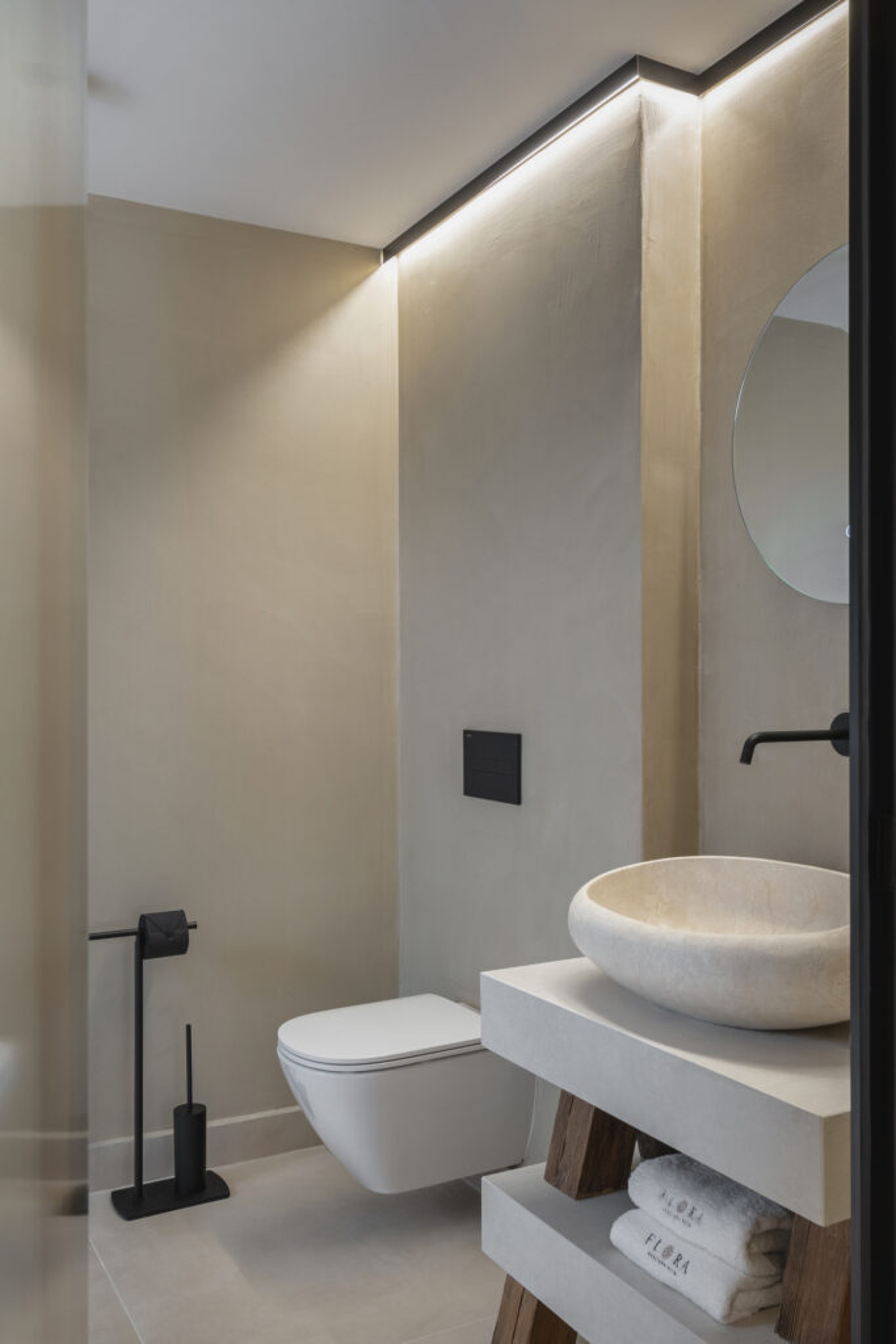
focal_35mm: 30
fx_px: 1120
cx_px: 448
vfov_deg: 61.9
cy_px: 672
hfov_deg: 43.6
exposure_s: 1/1.67
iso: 200
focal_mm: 20
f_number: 8
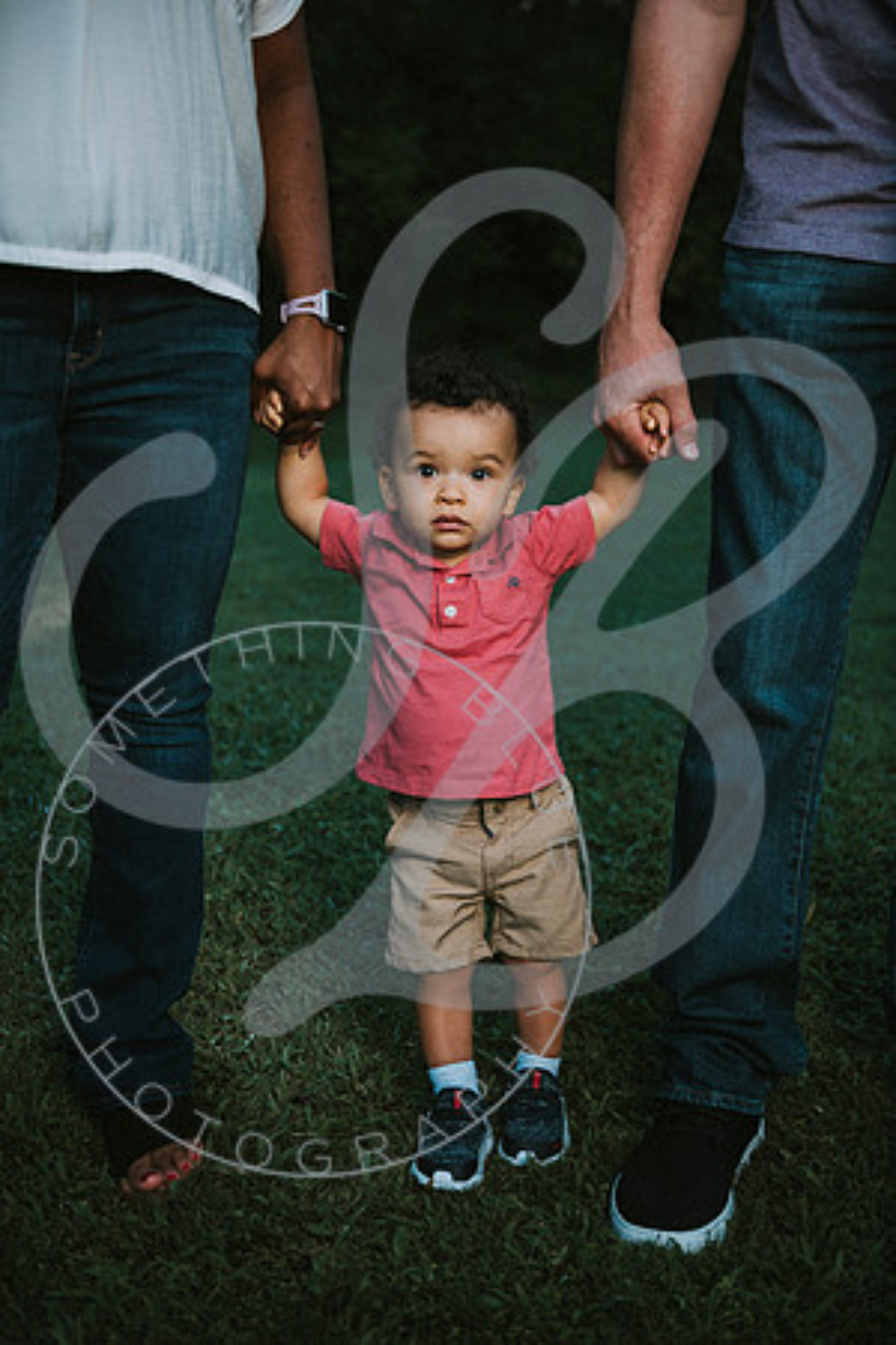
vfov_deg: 43.6
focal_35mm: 45
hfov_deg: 29.9
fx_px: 1680
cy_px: 672
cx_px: 448
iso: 100
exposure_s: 1/250
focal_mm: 45
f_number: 2.8
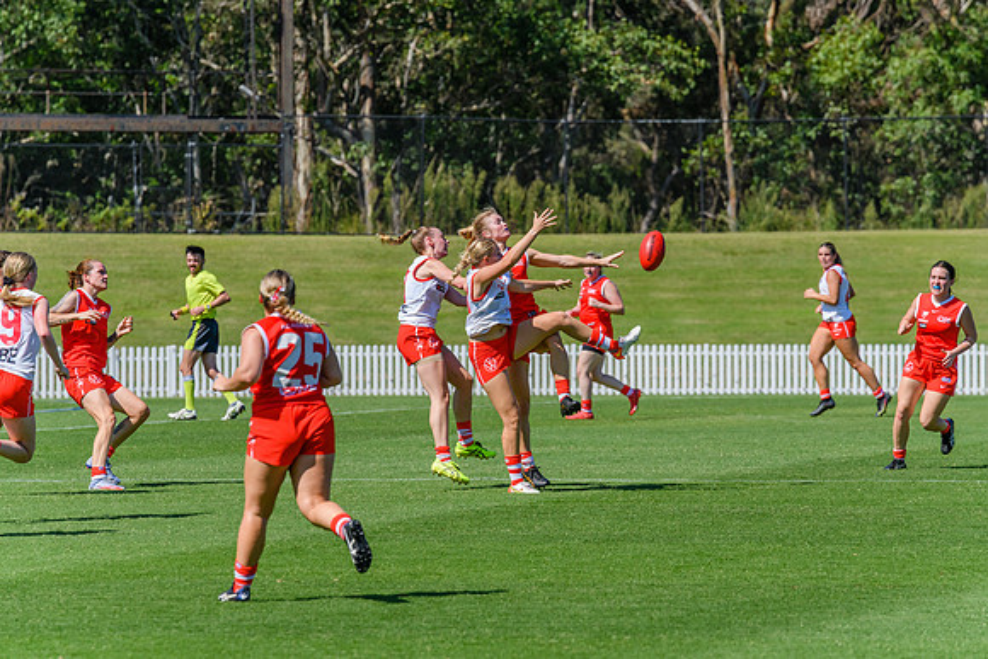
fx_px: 8199
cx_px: 514
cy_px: 343
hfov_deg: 6.9
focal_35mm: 299
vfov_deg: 4.6
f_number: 8
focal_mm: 280
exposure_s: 1/2000
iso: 800
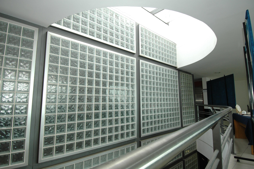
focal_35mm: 18
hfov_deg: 90.1
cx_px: 127
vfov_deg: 67.3
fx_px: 127
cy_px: 84
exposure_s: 1/125
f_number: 5.6
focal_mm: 12
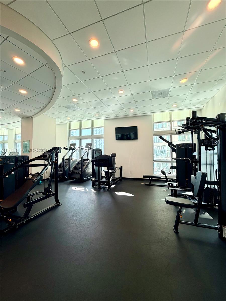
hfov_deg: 85.7
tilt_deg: +3.2
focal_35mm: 14
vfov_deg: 102.1
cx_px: 113
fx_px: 122
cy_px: 150
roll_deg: -0.3
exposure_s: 1/120
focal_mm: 2.22
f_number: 2.2
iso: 50
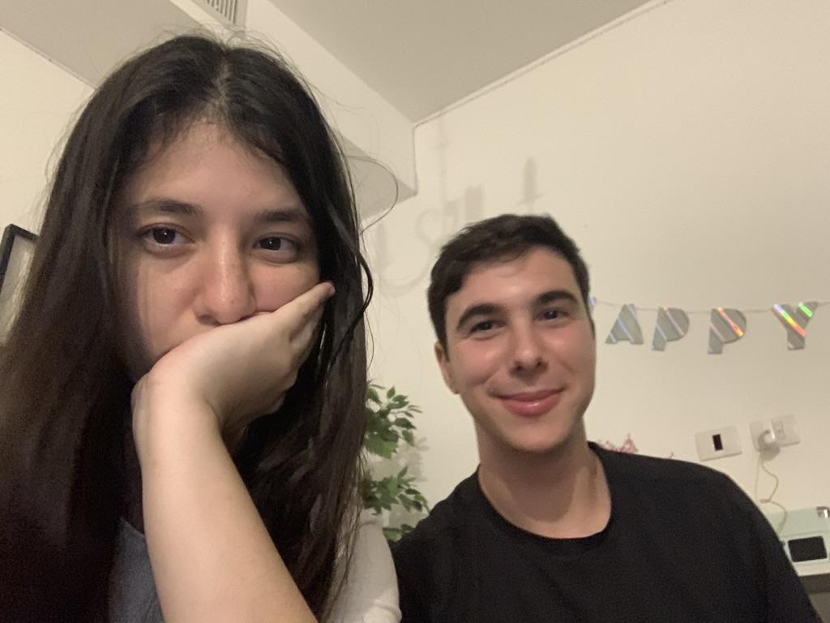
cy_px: 312
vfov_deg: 44.2
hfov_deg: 56.8
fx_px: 767
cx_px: 415
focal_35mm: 32
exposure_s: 1/15
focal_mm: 2.87
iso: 640
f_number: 2.2
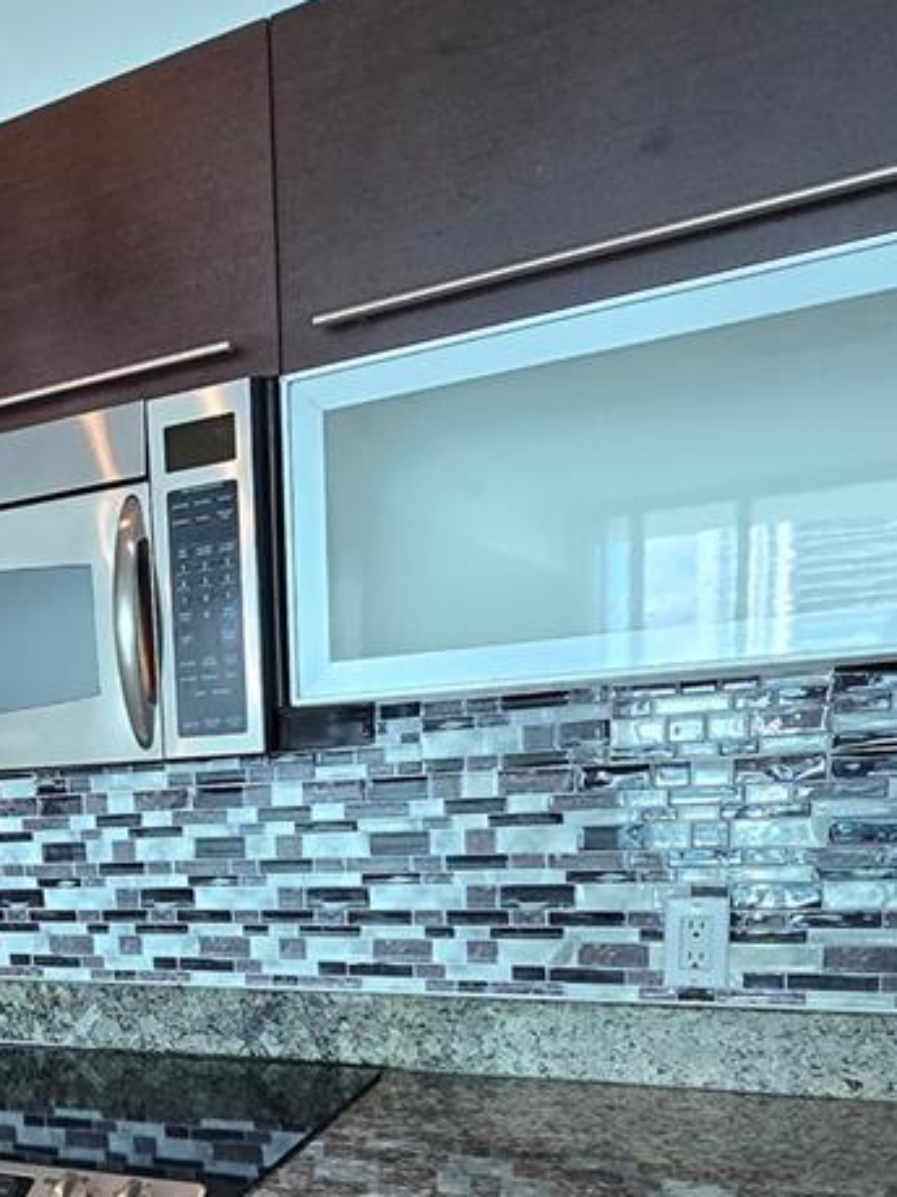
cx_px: -29
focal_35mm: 34
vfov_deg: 50.0
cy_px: 994
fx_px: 1175
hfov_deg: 36.8
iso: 250
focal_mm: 2.2
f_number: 2.2
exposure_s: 1/60
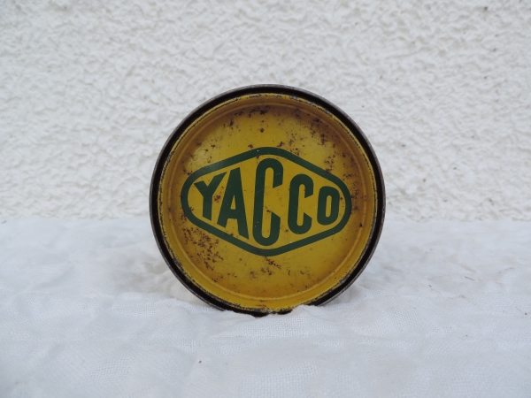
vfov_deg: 56.8
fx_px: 368
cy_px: 199
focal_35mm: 24
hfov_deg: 71.6
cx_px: 266
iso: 80
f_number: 3
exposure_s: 1/200
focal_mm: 4.3
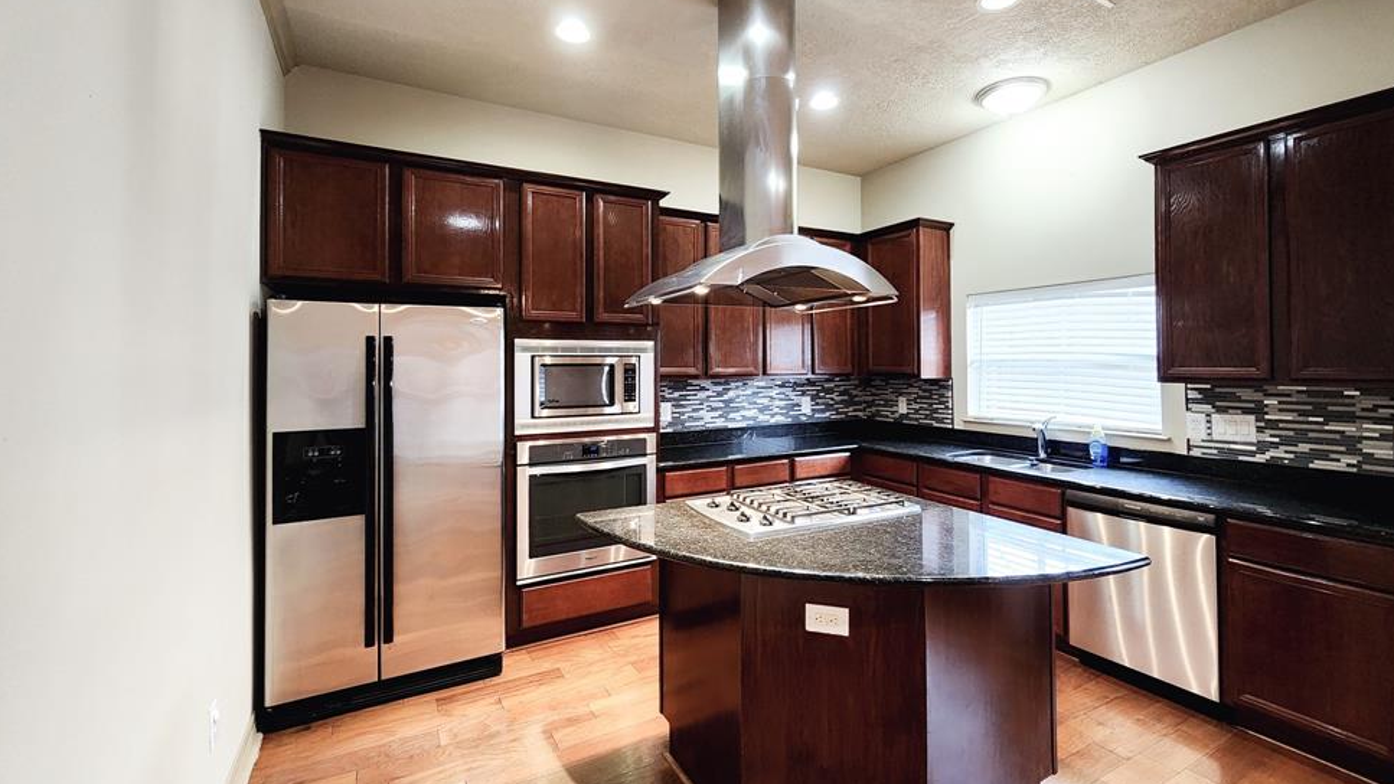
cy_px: 353
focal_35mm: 15
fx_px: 554
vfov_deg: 70.4
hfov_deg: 102.9
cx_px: 724
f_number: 2.2
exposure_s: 1/40
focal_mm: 2.2
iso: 400
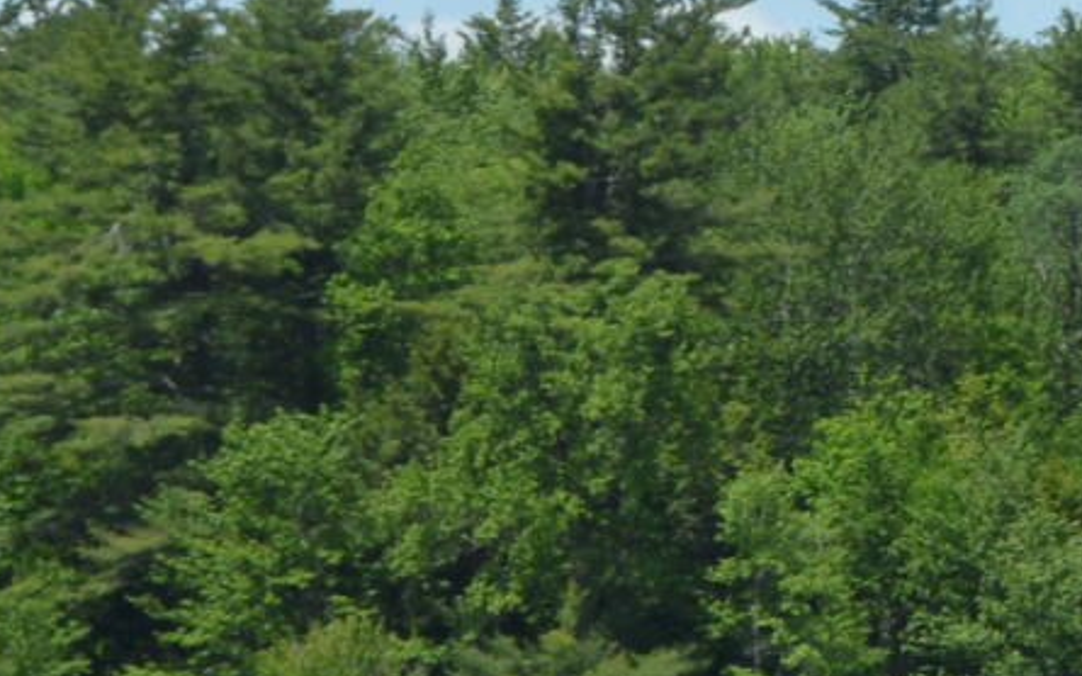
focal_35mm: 453
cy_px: 861
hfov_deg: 4.5
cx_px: 2726
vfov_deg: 2.9
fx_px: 13356
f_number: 8
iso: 100
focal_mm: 44
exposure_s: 1/250
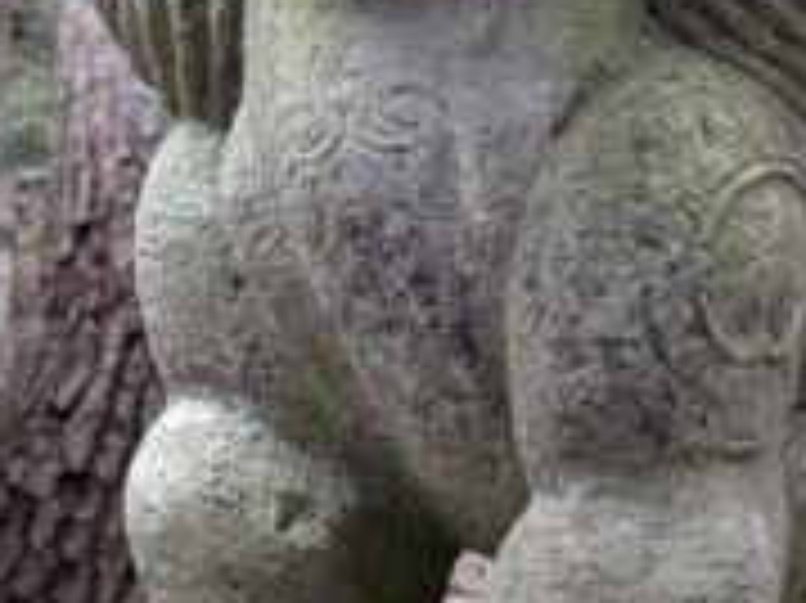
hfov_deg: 17.4
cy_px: 225
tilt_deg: +6.1
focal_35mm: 103
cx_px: 1175
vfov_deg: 14.3
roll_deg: +5.0
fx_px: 2397
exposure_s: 1/228
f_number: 1.78
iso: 200
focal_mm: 6.76
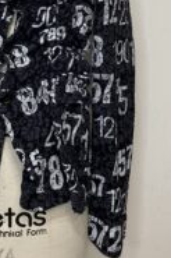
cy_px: 50
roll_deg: +0.6
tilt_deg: -11.3
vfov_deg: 31.1
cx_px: 4
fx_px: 450
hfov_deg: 20.9
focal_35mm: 63
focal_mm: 3.99
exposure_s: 1/50
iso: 80
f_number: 1.8
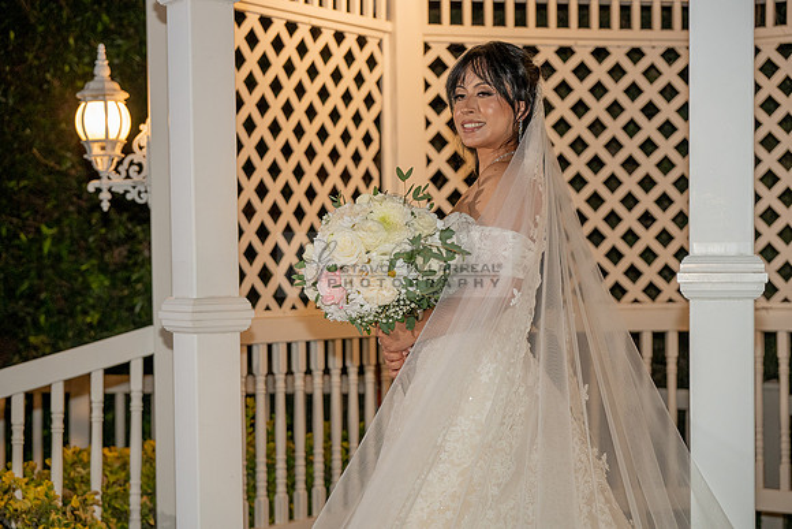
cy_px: 264
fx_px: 1540
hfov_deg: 28.8
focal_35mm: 70
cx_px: 396
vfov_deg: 19.5
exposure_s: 1/200
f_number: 4
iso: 1600
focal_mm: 70
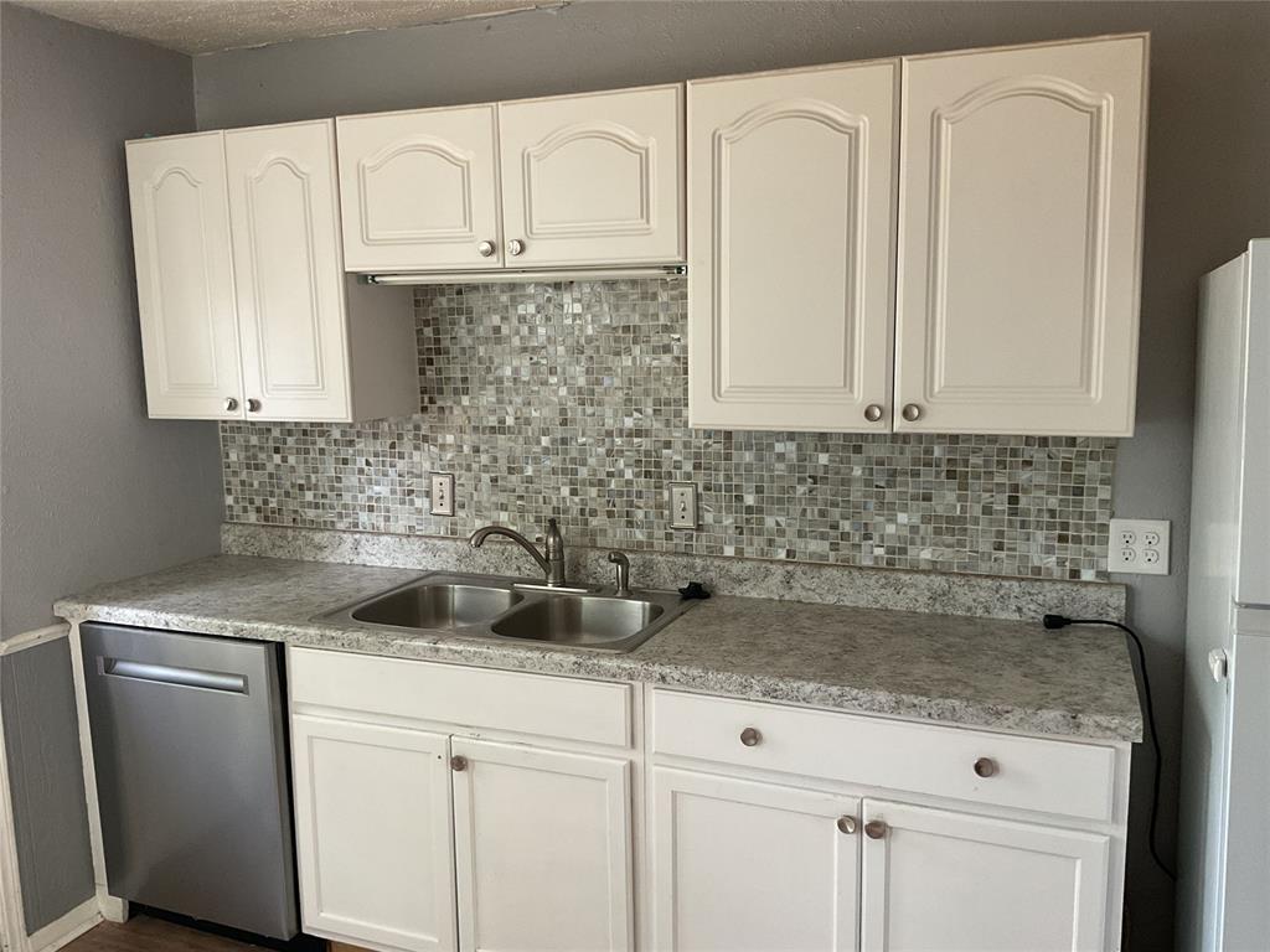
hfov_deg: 61.7
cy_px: 476
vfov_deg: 48.2
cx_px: 635
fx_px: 1064
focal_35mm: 29
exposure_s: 1/60
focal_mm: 3
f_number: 1.8
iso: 125
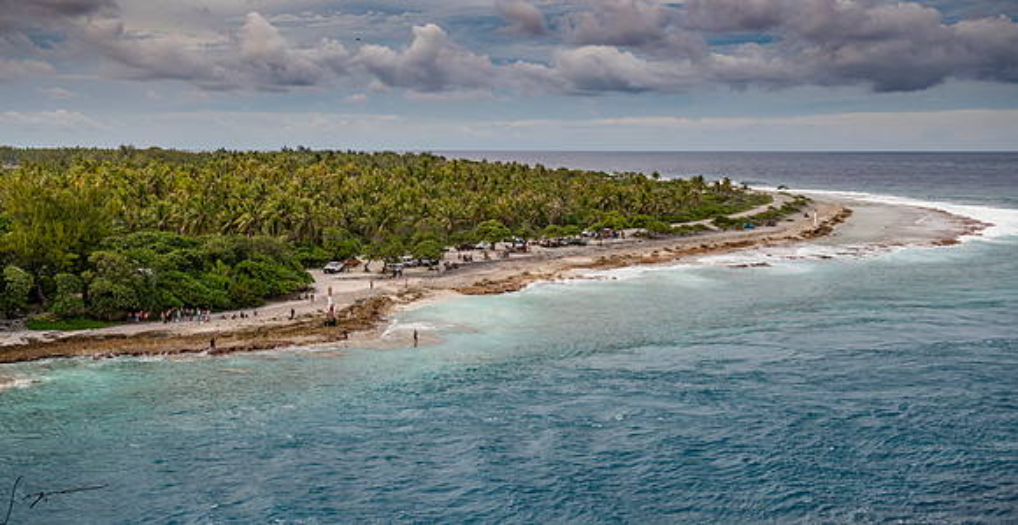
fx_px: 1150
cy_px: 287
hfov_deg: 47.8
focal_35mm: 43
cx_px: 495
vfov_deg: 25.7
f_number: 4.5
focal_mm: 38
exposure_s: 1/200
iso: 64
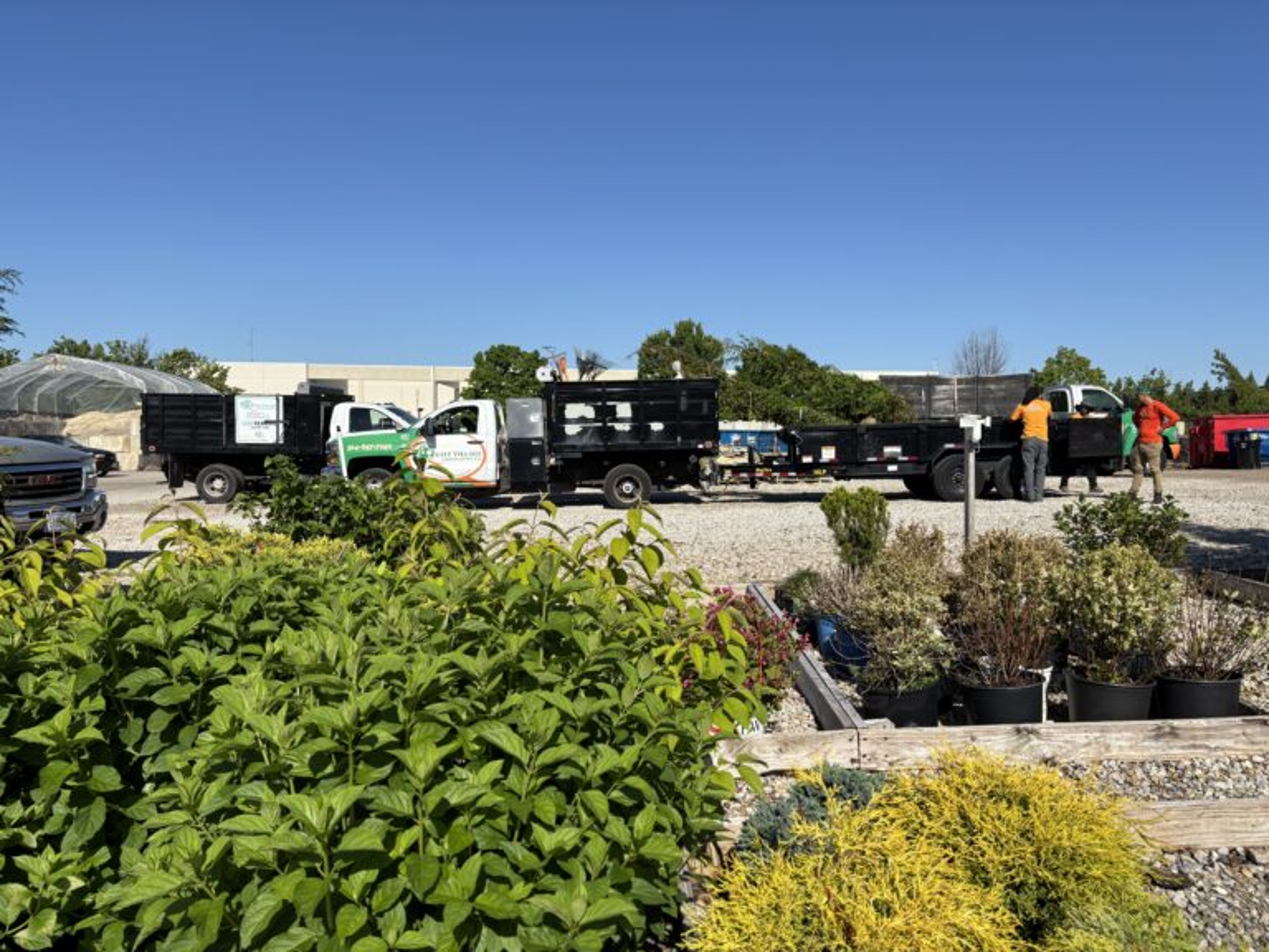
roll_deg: -0.7
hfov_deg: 67.3
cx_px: 634
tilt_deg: -4.2
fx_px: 953
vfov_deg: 53.1
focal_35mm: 26
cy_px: 476
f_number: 1.6
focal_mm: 5.96
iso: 50
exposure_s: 1/4255
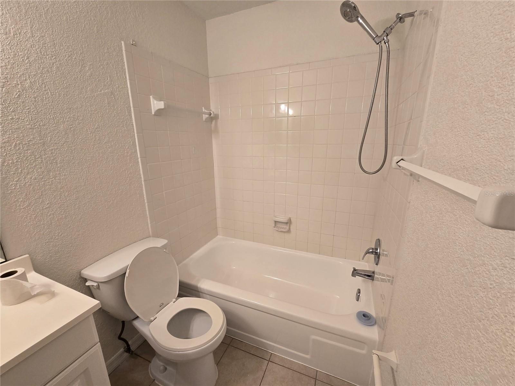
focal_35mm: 13
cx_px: 258
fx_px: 193
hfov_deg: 106.2
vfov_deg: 89.9
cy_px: 193
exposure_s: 1/60
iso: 160
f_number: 2.2
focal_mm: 2.2
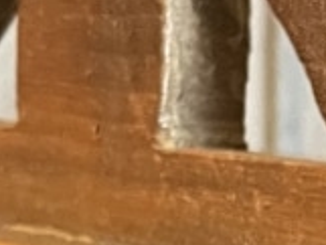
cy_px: 505
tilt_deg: -12.7
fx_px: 1838
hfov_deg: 9.6
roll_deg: -2.9
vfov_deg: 7.3
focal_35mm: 195
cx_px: 590
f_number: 1.6
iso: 500
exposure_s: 1/25
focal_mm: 4.2
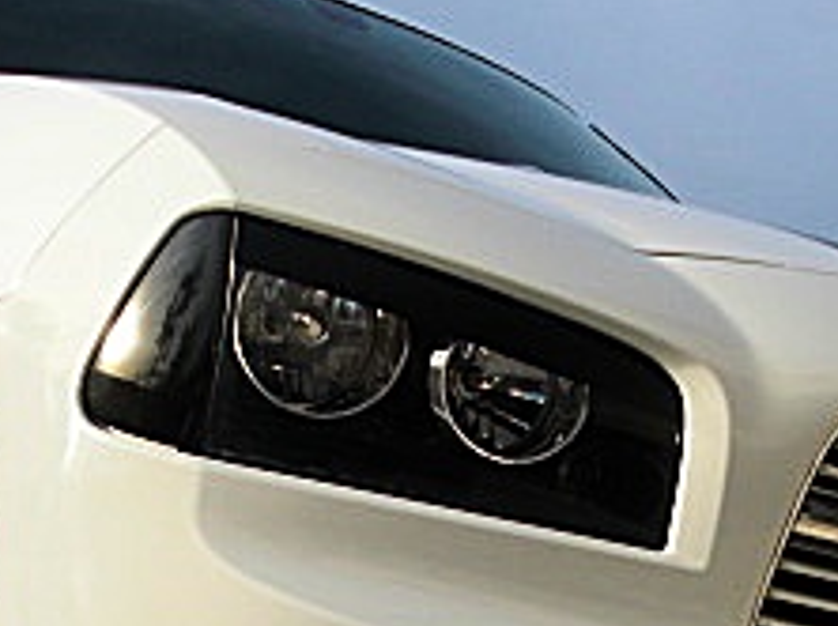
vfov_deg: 14.0
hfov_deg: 18.9
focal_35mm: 104
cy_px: 641
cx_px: 453
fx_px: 2515
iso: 50
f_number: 2.8
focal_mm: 6.3
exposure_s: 1/640
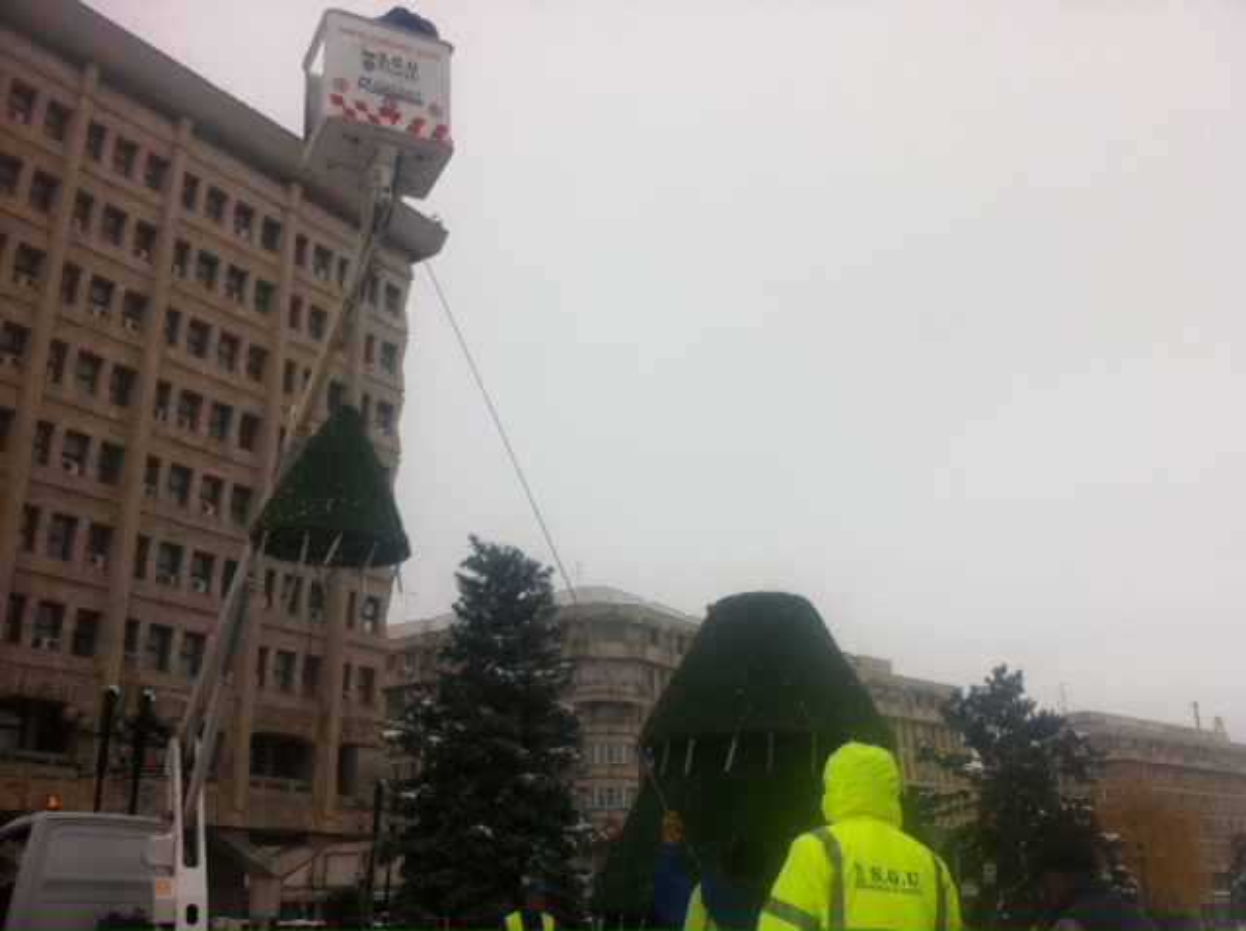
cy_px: 466
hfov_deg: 52.7
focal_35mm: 35
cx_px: 623
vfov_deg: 40.6
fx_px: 1258
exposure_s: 1/1774
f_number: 2.8
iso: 80
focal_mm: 3.85
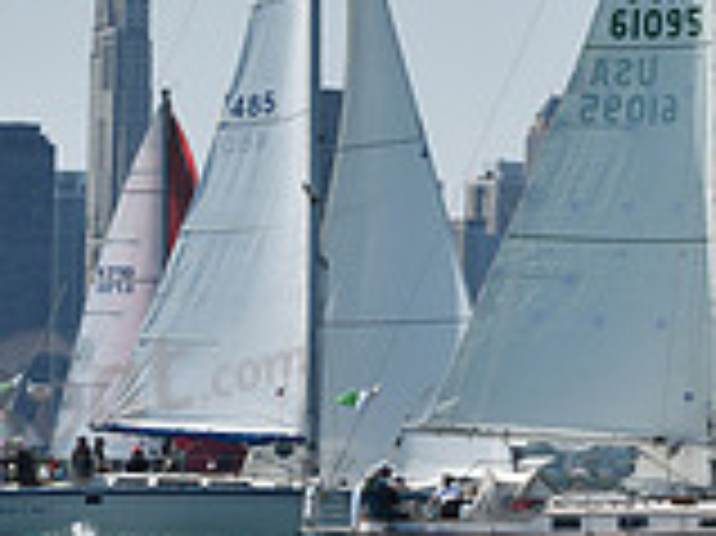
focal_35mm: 358
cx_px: 543
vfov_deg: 4.1
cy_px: -329
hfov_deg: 5.5
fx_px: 7399
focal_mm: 102
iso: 250
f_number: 9
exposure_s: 1/1250
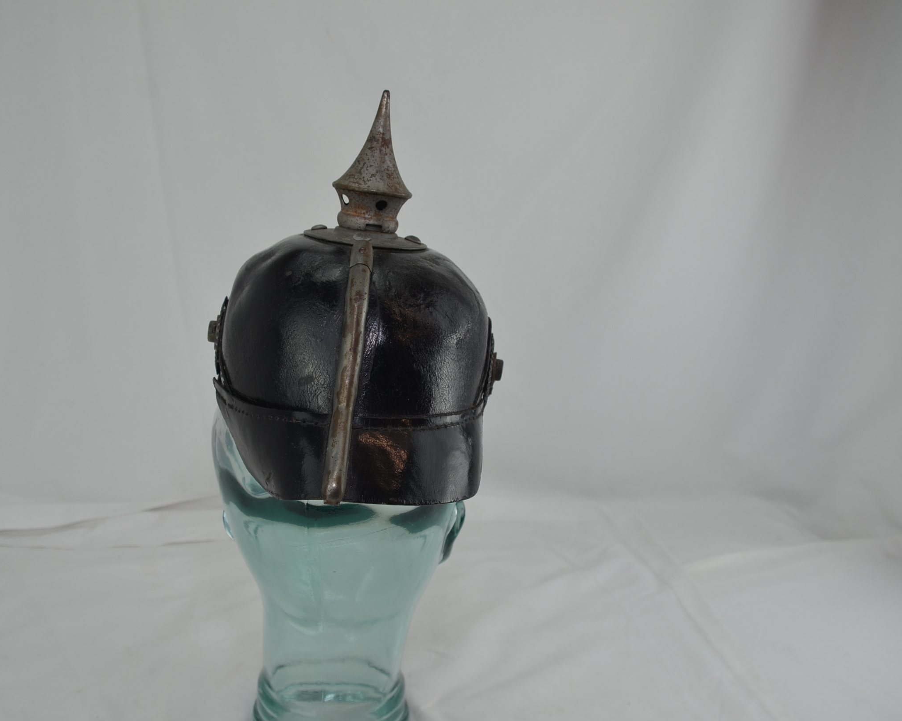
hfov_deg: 52.7
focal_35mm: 34
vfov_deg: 43.4
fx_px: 908
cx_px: 392
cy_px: 360
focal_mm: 20
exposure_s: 1/125
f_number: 5.6
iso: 200
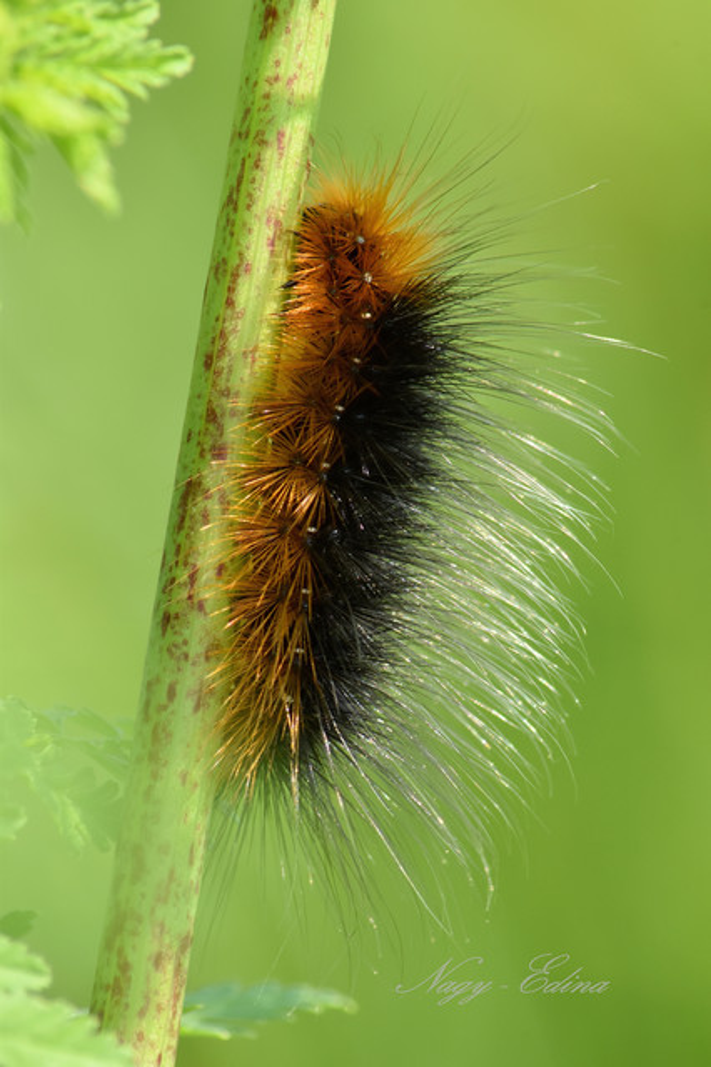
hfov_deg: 3.1
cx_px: 356
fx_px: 13345
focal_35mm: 450
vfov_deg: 4.6
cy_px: 534
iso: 500
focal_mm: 300
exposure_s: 1/250
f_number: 20
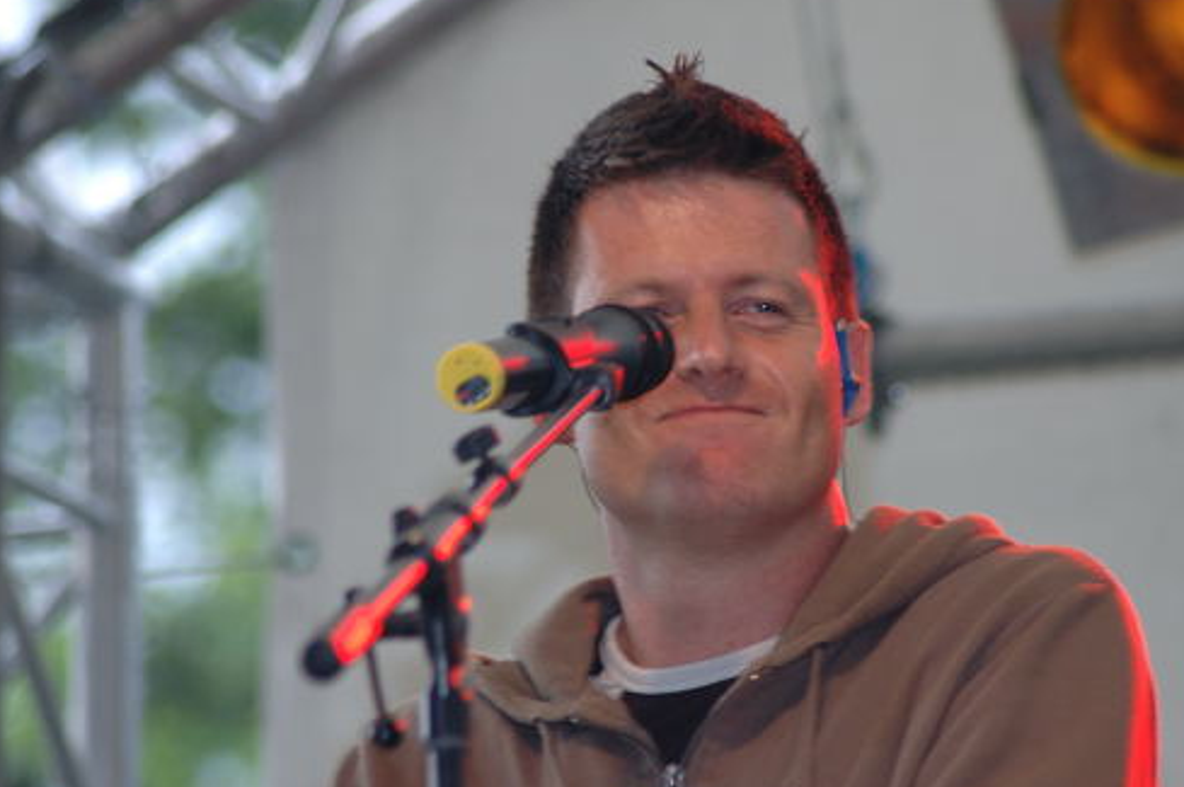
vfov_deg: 4.2
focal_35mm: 329
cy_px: 418
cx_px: 671
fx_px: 10809
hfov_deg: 6.3
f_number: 4.8
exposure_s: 1/60
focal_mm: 190
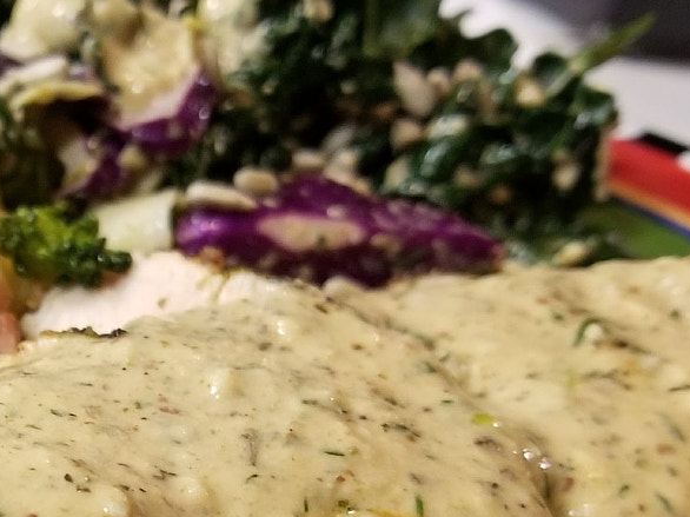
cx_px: -57
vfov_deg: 20.0
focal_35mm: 71
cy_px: 528
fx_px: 1415
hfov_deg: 25.5
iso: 200
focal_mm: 4.25
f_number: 1.7
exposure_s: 1/17
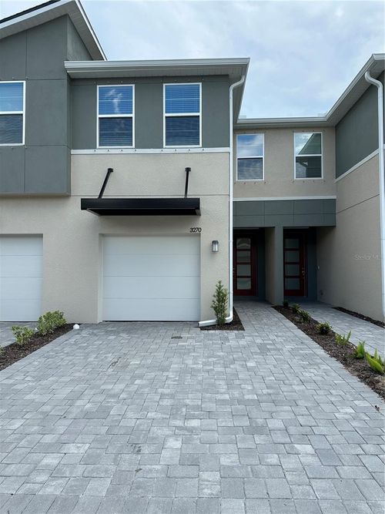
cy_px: 257
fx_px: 356
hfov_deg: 56.8
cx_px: 192
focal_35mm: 24
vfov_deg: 71.6
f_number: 1.78
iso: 80
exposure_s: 1/2155
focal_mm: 6.86
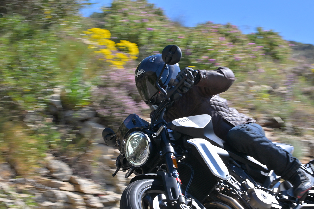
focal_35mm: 108
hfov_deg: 18.9
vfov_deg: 12.6
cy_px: 158
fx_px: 942
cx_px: 190
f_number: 9
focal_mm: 70
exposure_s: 1/320
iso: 125
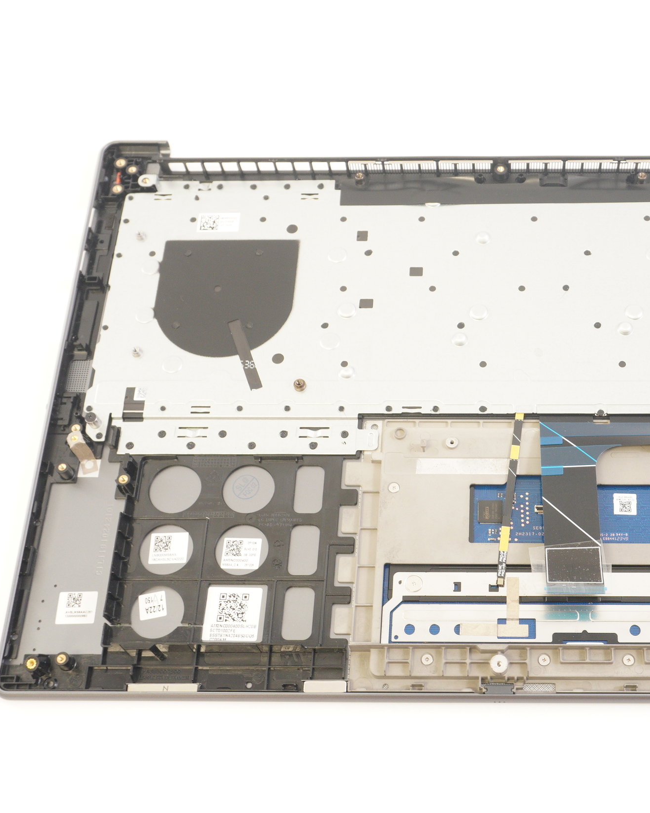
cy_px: 406
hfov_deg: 33.0
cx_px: 490
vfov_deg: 41.4
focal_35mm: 45
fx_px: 1075
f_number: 5.6
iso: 640
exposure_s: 1/13
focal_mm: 21
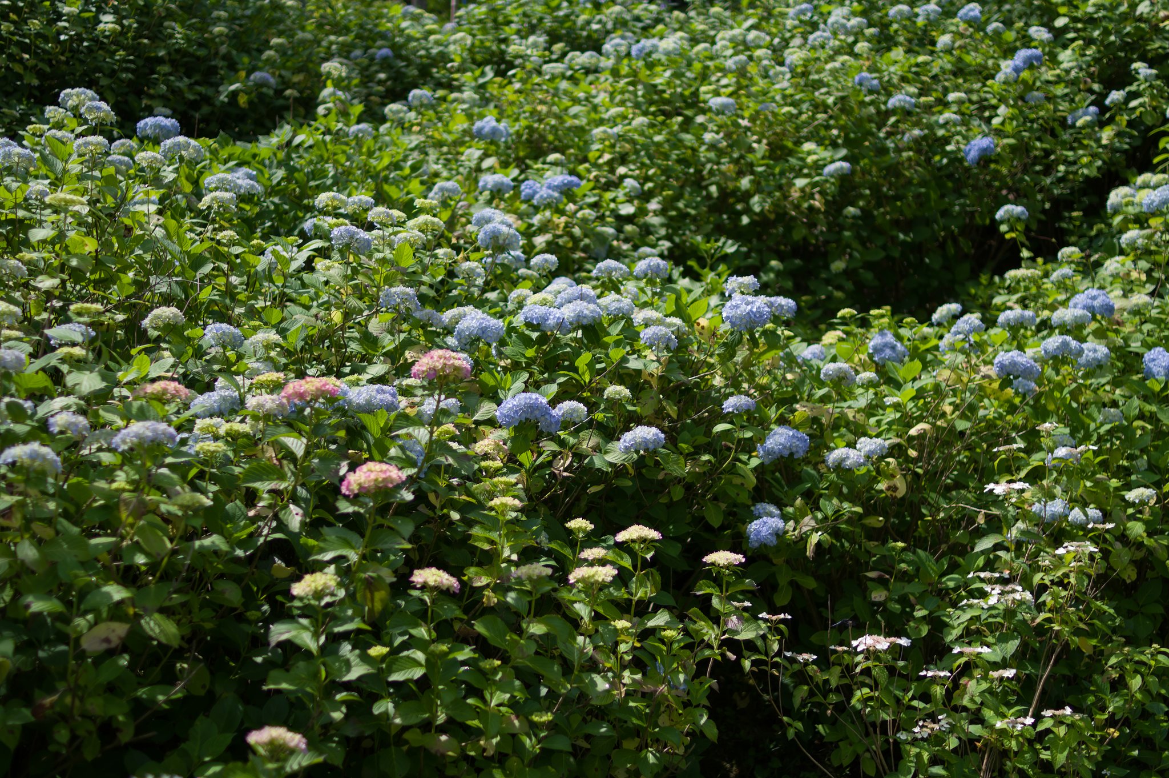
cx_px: 584
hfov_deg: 43.6
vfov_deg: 29.8
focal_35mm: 45
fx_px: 1460
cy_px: 389
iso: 100
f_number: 1.4
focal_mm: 30
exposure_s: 1/5000
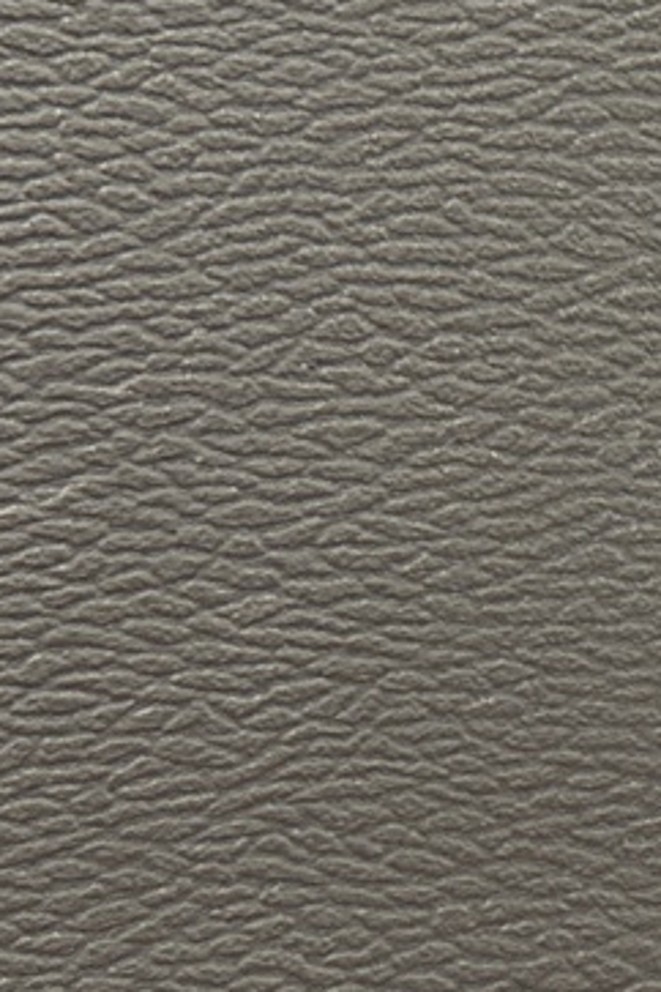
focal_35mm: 198
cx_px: 1683
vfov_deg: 10.4
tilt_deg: +23.7
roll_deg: +5.2
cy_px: 374
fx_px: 5453
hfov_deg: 6.5
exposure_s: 1/60
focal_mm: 6.76
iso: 250
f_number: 1.78
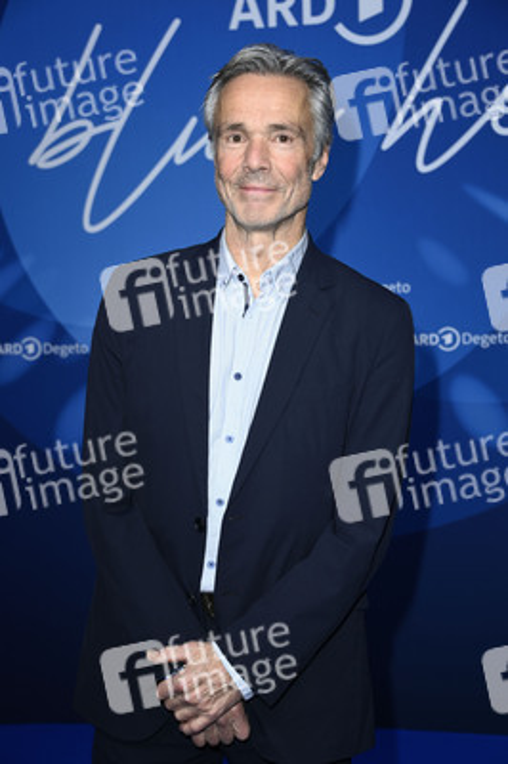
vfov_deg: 28.9
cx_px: 254
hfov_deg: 19.4
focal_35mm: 70
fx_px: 1484
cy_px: 382
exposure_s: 1/250
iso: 640
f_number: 6.3
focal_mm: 70
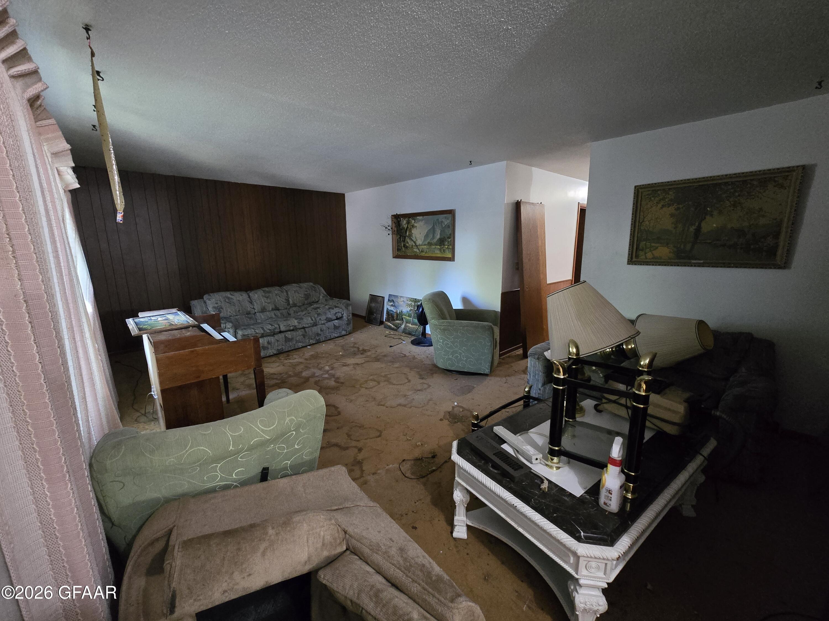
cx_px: 414
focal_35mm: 13
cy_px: 310
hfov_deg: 106.2
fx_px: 311
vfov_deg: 89.9
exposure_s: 1/30
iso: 1250
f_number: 2.2
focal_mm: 2.2
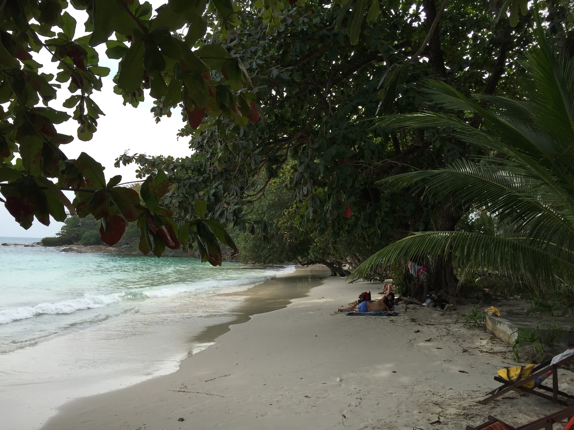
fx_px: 481
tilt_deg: +3.6
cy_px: 215
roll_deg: -3.2
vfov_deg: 48.2
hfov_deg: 61.7
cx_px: 287
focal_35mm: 29
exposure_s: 1/1014
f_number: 2.2
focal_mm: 4.15
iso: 32
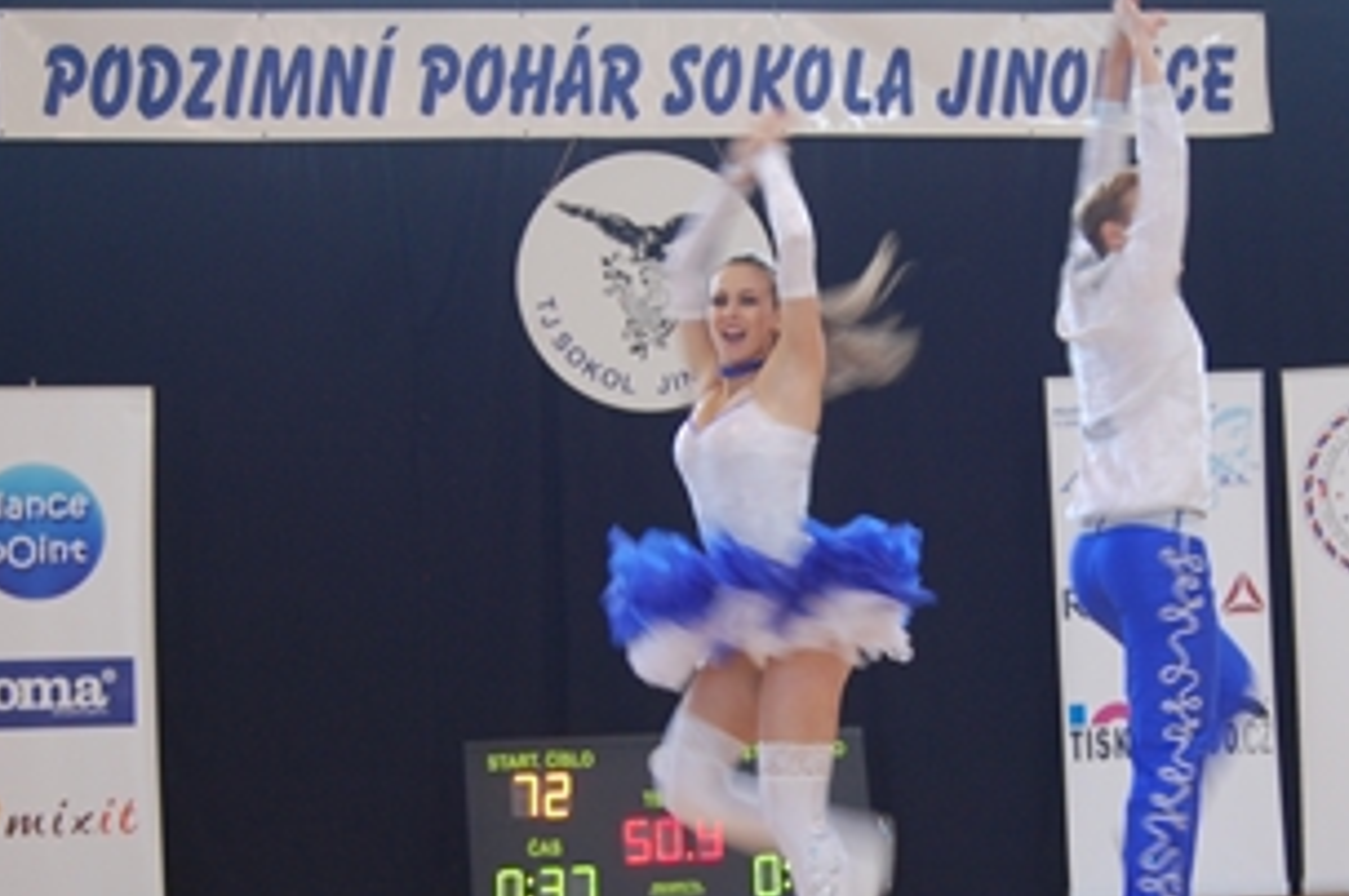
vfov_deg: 17.2
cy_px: 643
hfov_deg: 25.6
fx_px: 2957
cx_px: 821
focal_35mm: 79
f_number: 4.5
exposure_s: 1/30
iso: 450
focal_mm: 32
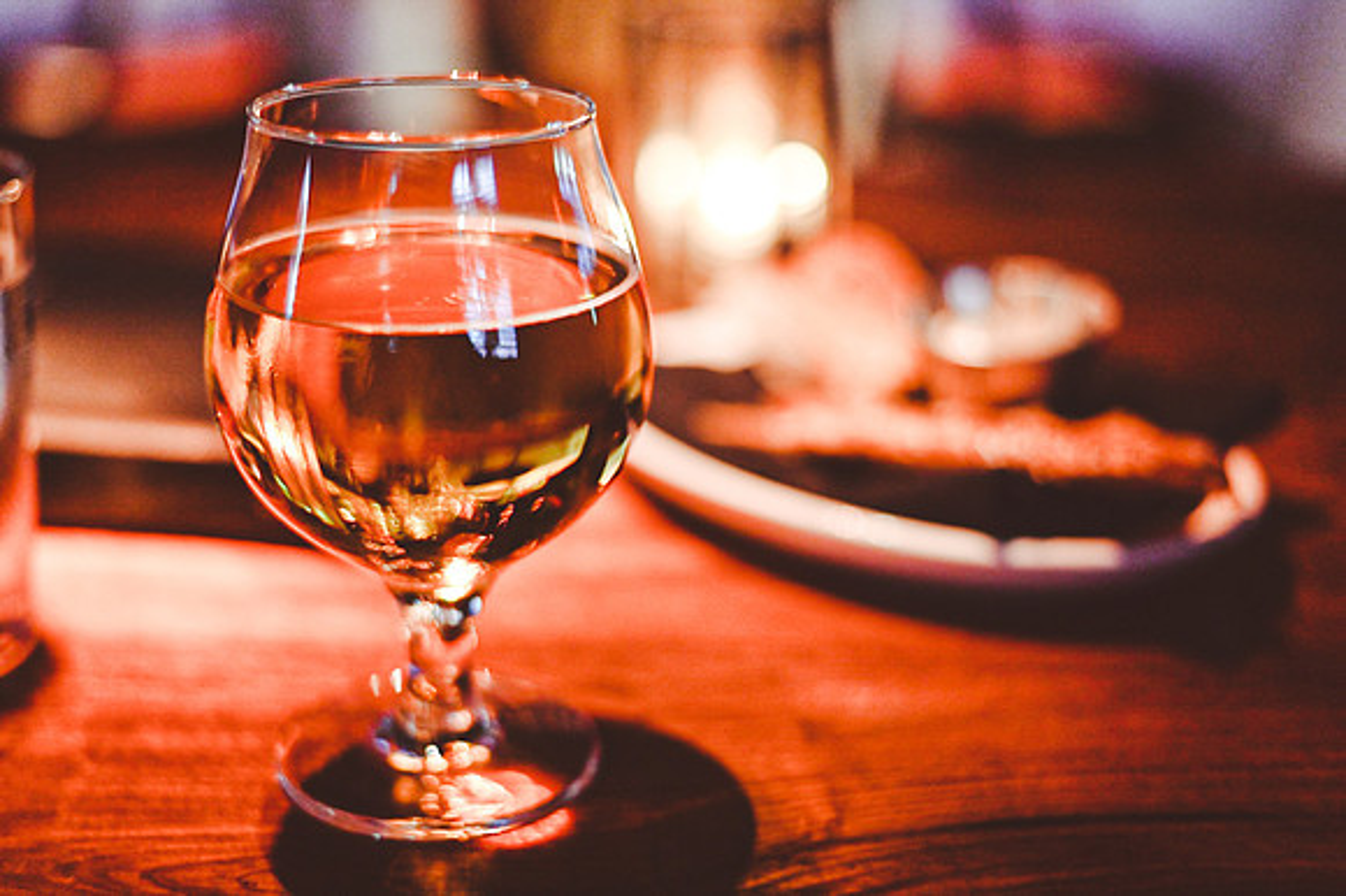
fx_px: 1868
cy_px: 448
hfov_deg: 39.6
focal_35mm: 50
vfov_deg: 27.0
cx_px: 673
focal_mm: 50
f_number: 1.8
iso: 2800
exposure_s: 1/100
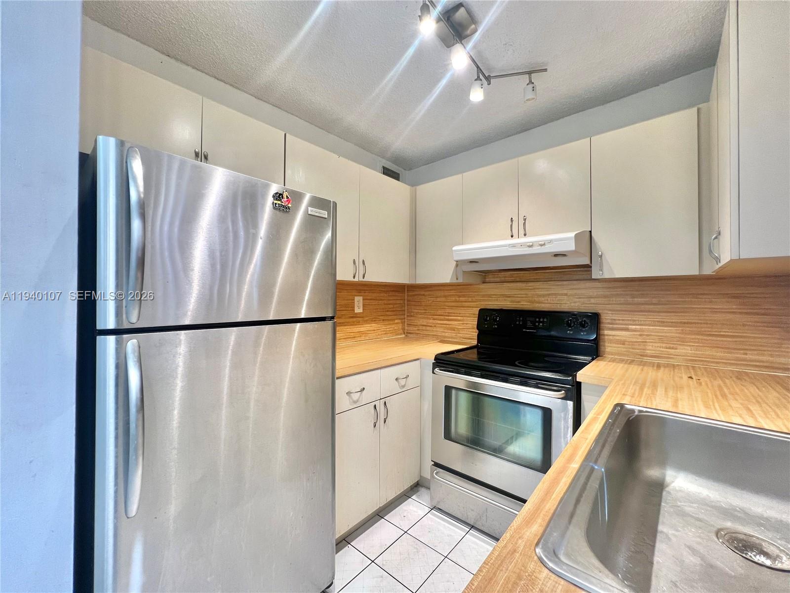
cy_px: 296
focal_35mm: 13
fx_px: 297
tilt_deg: +0.3
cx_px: 395
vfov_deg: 89.9
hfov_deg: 106.2
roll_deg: +0.0
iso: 160
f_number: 1.8
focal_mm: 1.57
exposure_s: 1/60
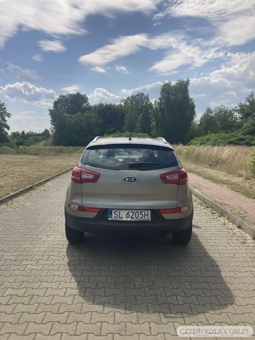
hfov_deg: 49.7
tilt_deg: -2.3
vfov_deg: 63.4
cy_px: 170
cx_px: 128
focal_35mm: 28
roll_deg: -0.4
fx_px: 275
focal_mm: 3.99
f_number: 1.8
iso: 25
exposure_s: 1/4000
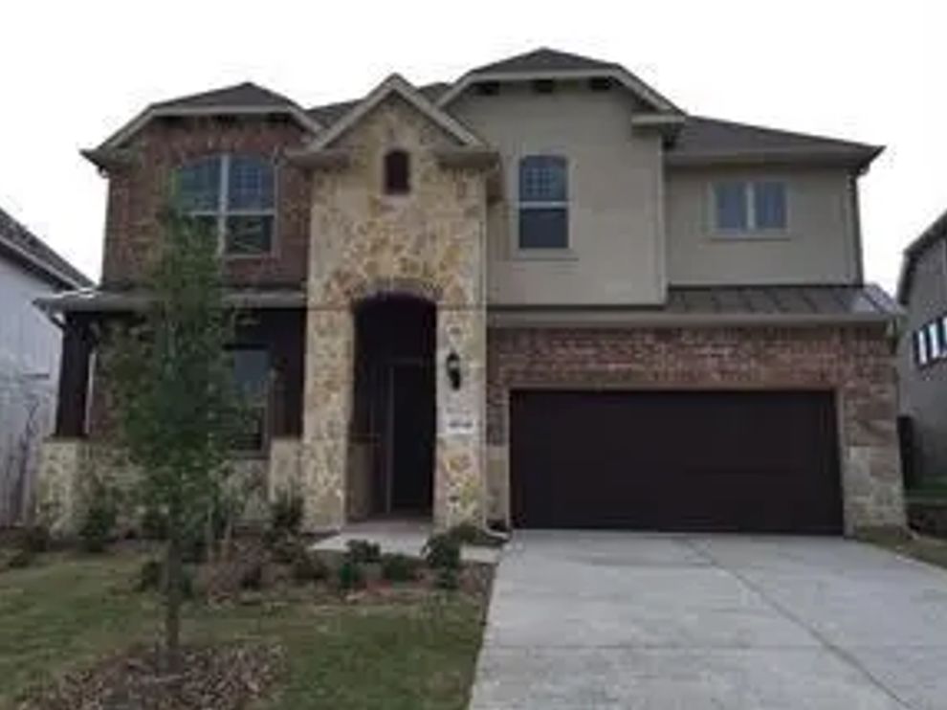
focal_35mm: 30
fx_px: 821
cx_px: 459
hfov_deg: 60.0
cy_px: 350
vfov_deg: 46.8
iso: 32
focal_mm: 4.15
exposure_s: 1/120
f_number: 2.2
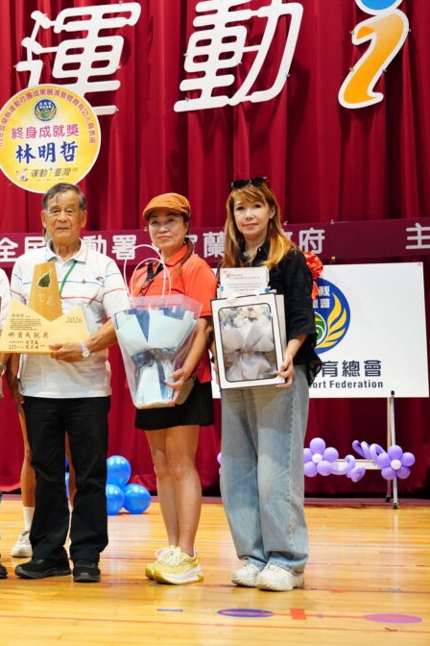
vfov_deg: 31.4
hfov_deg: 20.4
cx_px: -18
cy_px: 322
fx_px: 1147
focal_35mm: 64
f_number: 4
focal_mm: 42
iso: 8000
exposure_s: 1/250
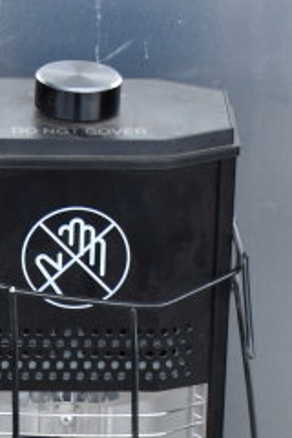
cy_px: 804
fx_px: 3346
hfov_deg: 5.0
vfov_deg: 7.3
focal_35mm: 275
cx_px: 7
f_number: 5.3
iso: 200
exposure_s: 1/125
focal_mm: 48
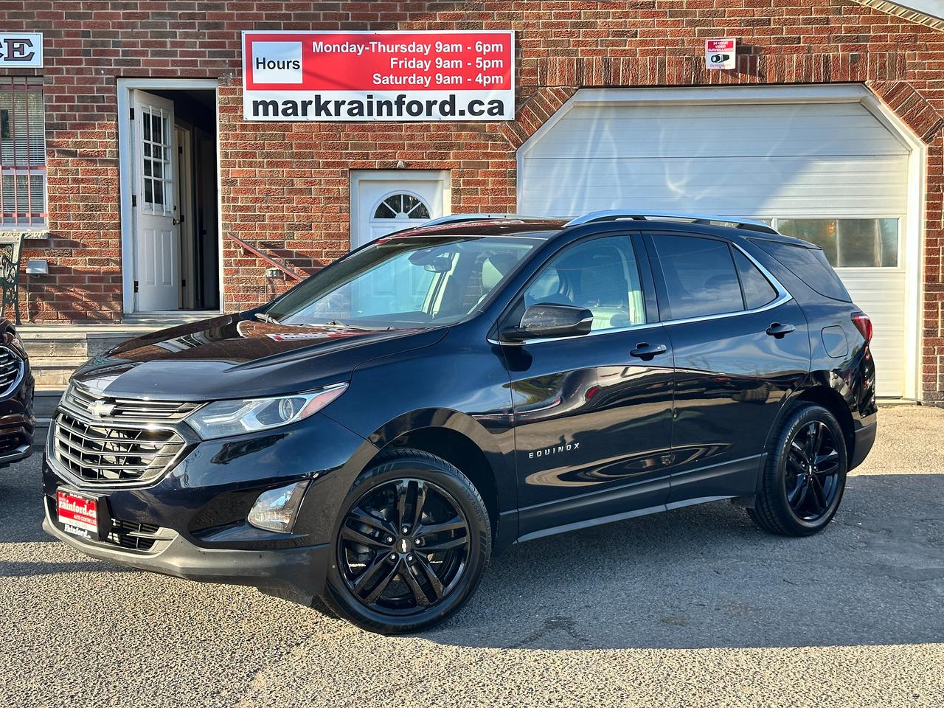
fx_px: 1309
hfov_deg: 39.7
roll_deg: +0.3
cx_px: 472
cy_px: 354
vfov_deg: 30.3
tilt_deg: -3.8
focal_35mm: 48
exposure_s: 1/685
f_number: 1.78
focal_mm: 6.86
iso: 64
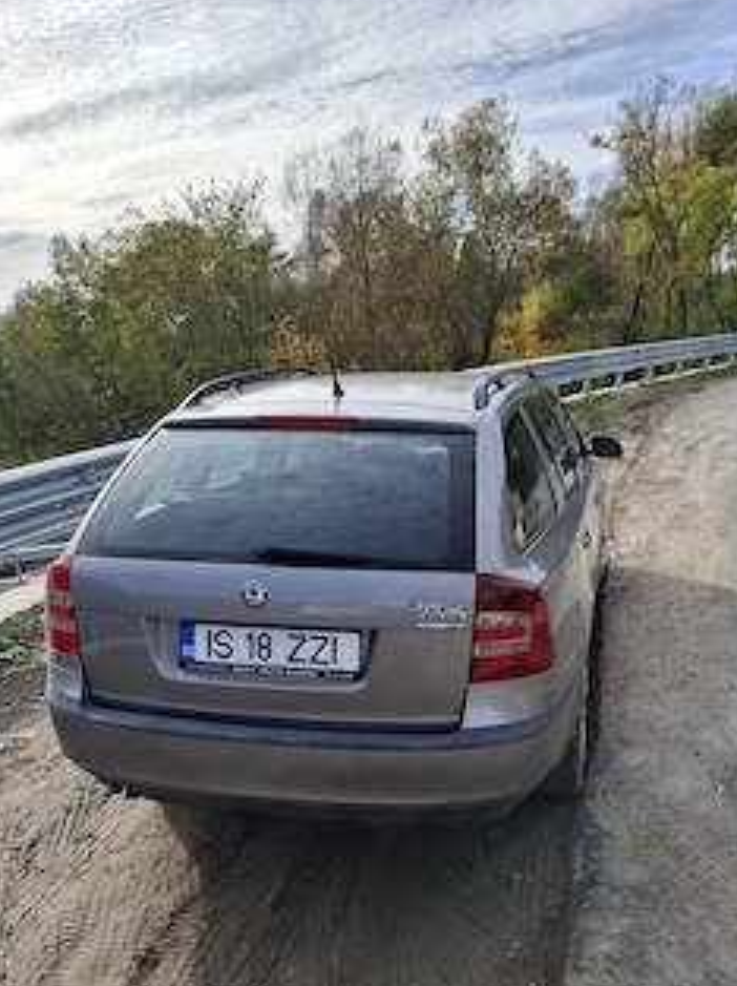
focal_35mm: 32
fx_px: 910
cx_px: 391
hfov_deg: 44.1
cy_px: 580
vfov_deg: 56.5
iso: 32
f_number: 1.8
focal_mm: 4.69
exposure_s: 1/2415
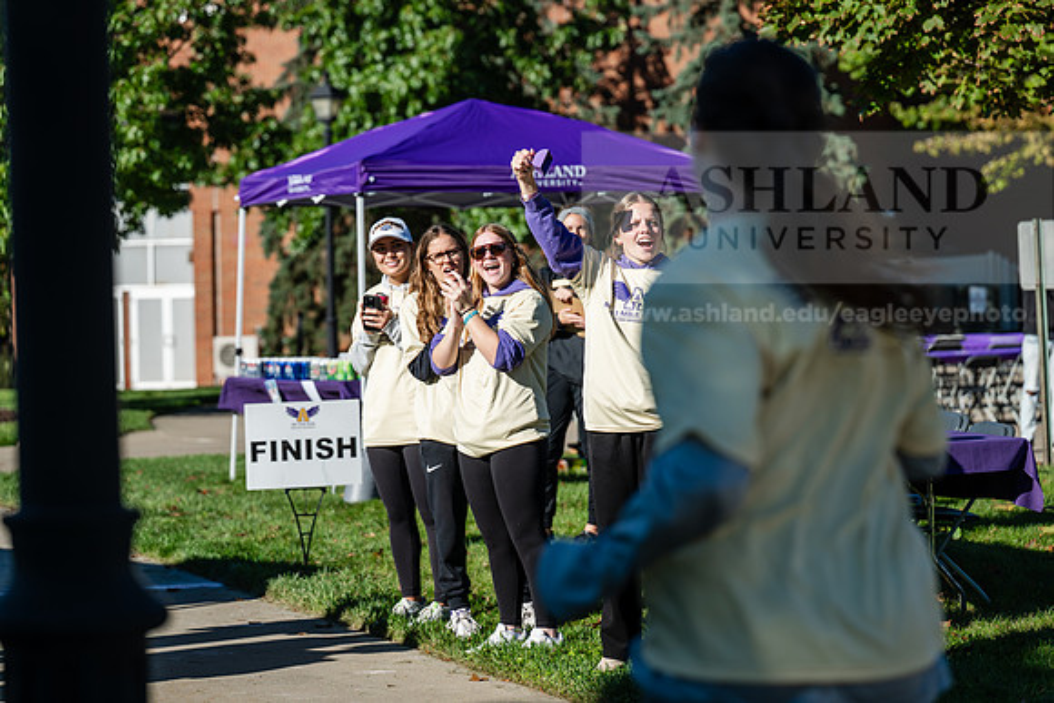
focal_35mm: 103
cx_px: 527
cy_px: 352
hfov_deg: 19.8
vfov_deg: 13.3
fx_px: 3016
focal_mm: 103
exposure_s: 1/1250
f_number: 3.5
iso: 100
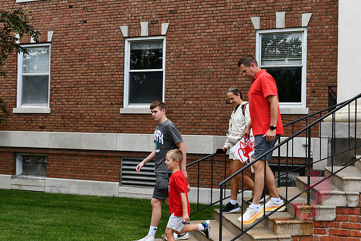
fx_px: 461
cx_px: 180
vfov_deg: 29.3
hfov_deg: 42.7
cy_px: 120
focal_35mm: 46
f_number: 8
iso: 200
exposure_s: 1/250
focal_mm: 31
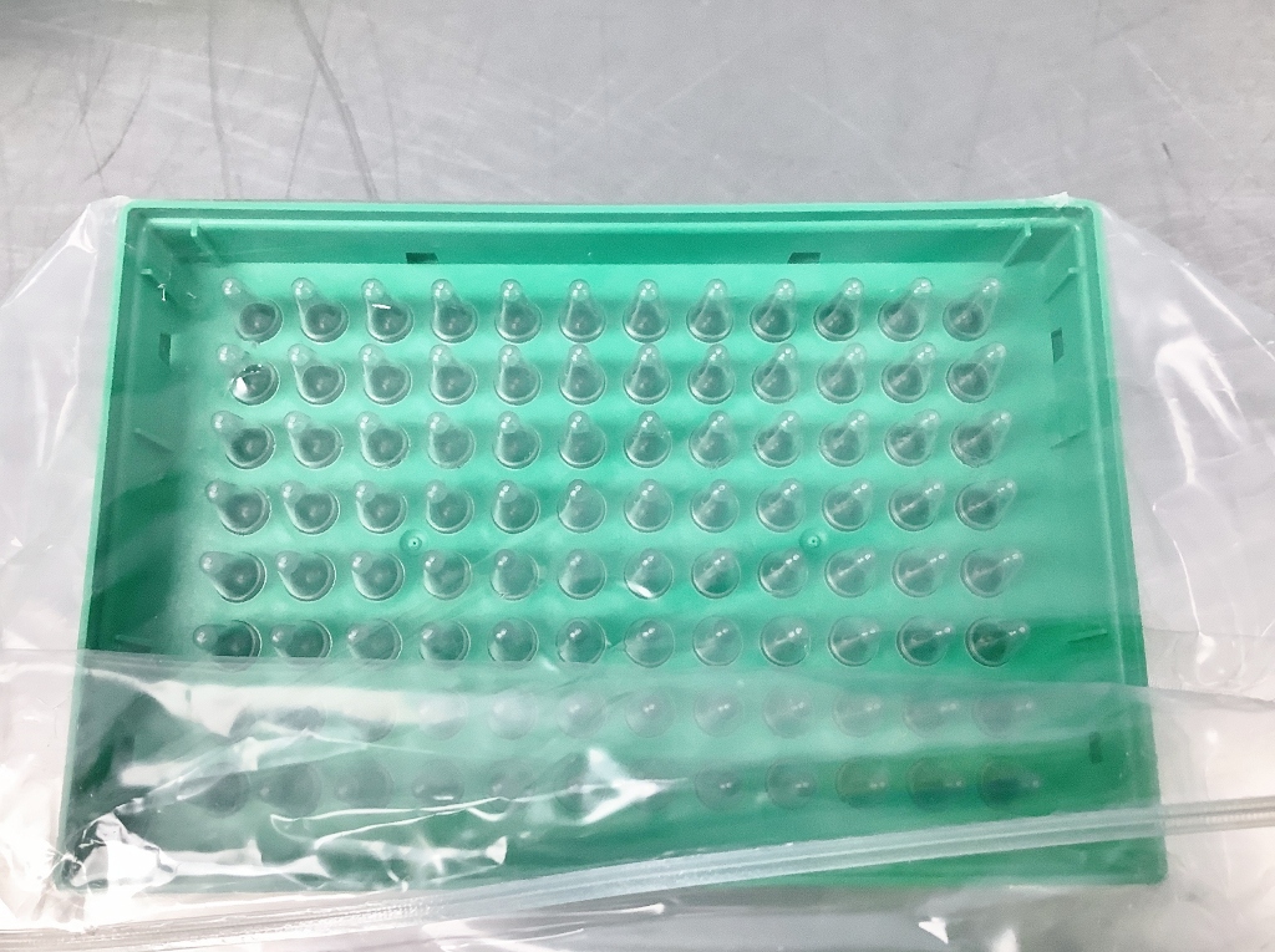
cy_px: 476
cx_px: 638
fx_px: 1140
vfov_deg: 45.3
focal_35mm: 31
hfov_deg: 58.4
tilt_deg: -78.7
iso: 160
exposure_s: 1/60
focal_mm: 3.3
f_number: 2.4
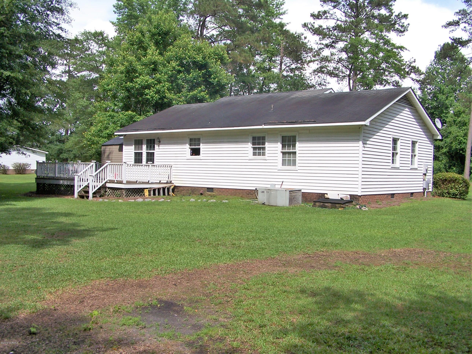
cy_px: 177
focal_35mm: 38
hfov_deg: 49.0
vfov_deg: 37.7
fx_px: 518
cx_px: 236
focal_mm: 6.3
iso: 80
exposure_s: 1/640
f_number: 4
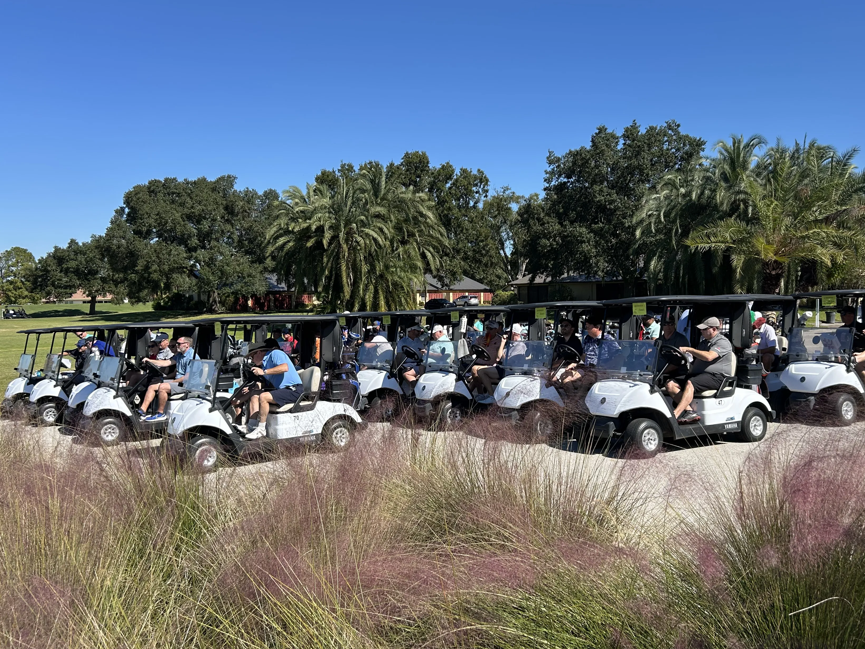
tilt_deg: -1.3
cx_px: 494
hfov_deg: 56.6
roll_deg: +0.3
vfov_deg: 44.1
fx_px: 800
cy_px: 340
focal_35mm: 32
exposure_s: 1/3257
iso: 50
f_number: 1.5
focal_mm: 5.7
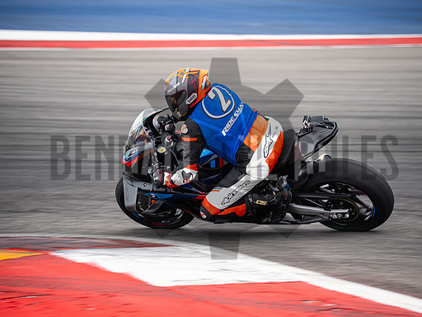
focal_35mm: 220
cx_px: 224
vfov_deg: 6.8
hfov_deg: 9.0
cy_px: 159
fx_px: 2682
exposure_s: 1/250
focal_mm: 134.4
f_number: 3.2
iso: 160
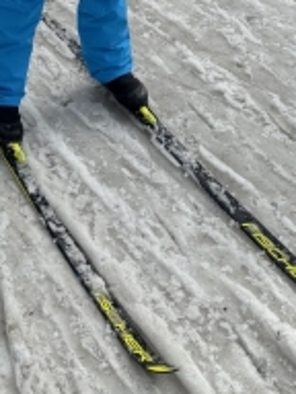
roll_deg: -1.7
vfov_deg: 23.1
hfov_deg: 19.6
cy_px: -117
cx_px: 136
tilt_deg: -20.1
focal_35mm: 75
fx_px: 855
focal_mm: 6.86
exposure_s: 1/2710
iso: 80
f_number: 1.78
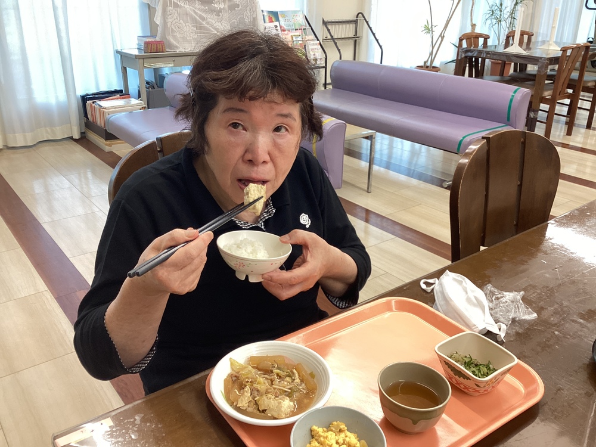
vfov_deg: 45.4
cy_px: 224
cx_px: 298
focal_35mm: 31
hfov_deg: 58.4
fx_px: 534
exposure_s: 1/50
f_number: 2.4
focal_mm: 3.3
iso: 100
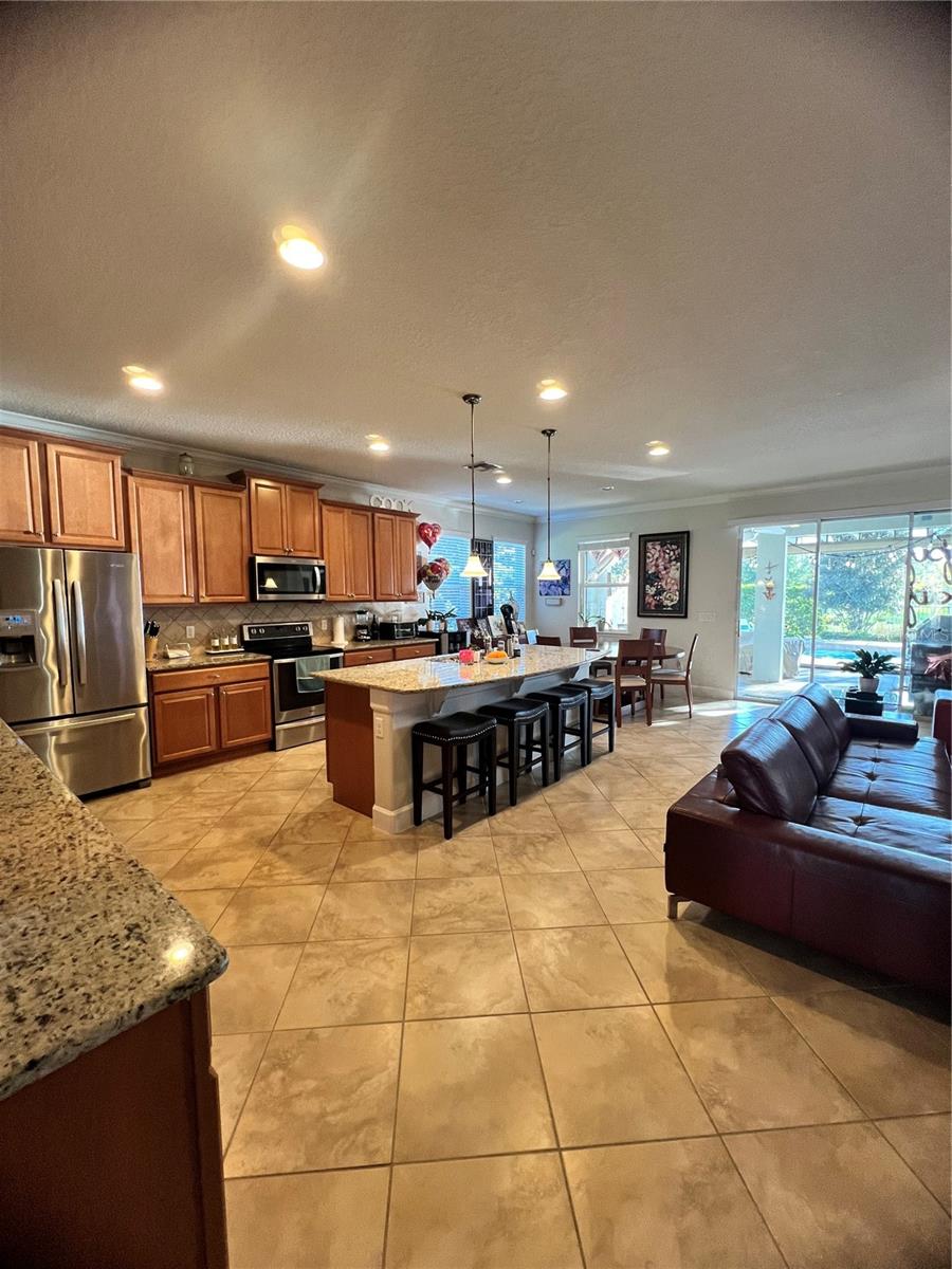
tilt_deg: -3.1
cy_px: 634
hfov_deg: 89.9
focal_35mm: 13
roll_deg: +1.6
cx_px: 476
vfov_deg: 106.2
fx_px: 477
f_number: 1.8
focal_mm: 1.57
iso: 250
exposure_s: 1/60
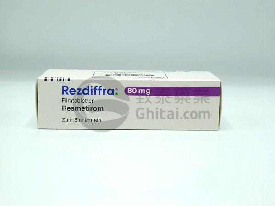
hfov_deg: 33.8
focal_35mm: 57
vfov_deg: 25.7
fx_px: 453
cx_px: 138
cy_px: 103
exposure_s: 1/200
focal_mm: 12.1
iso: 80
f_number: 2.8
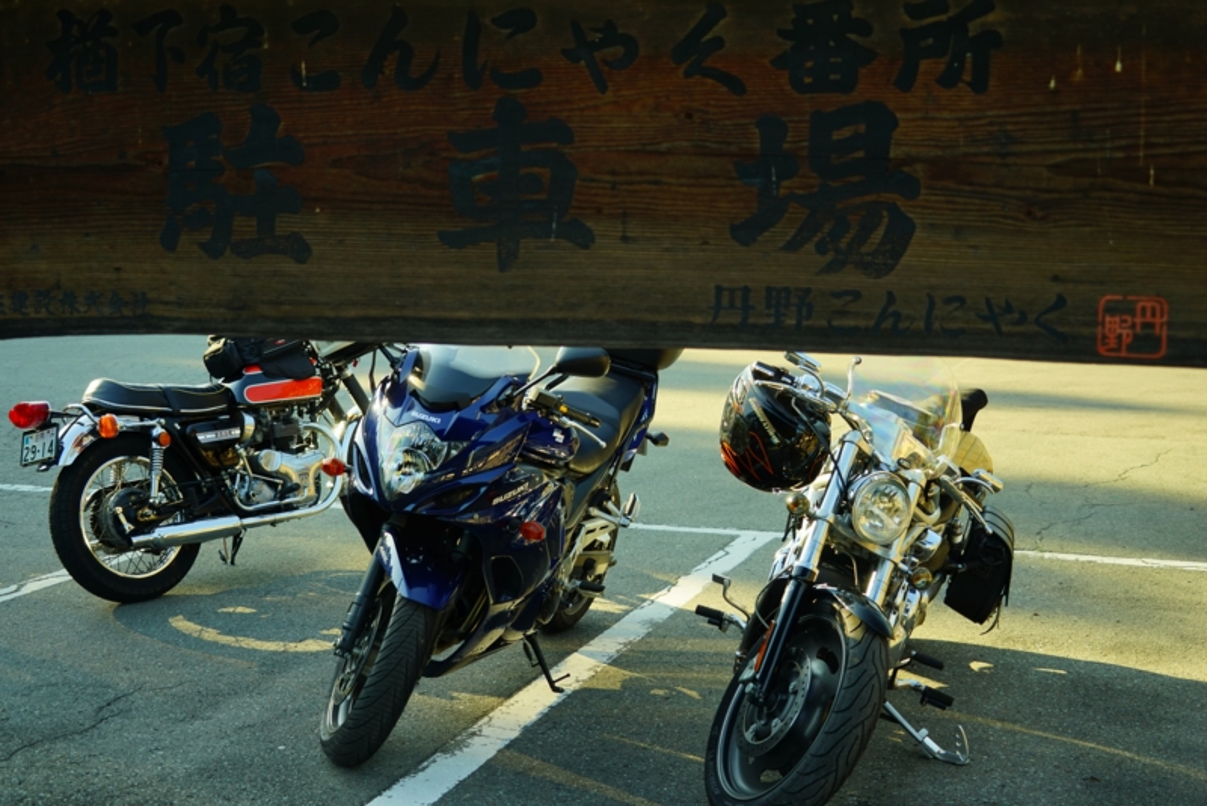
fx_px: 1509
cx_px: 604
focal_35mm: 45
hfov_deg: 43.6
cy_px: 403
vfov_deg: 29.9
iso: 100
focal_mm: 45
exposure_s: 1/80
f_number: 4.5
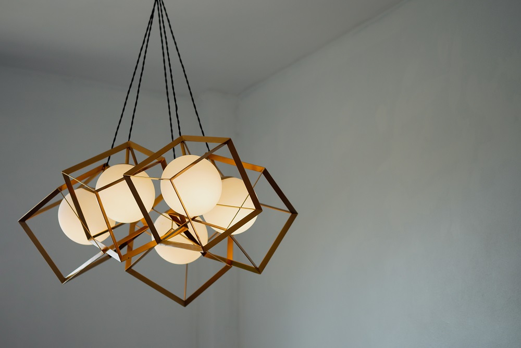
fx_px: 1303
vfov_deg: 15.2
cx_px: 260
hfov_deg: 22.6
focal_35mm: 90
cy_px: 174
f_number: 2.4
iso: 200
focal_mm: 60
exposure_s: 1/750
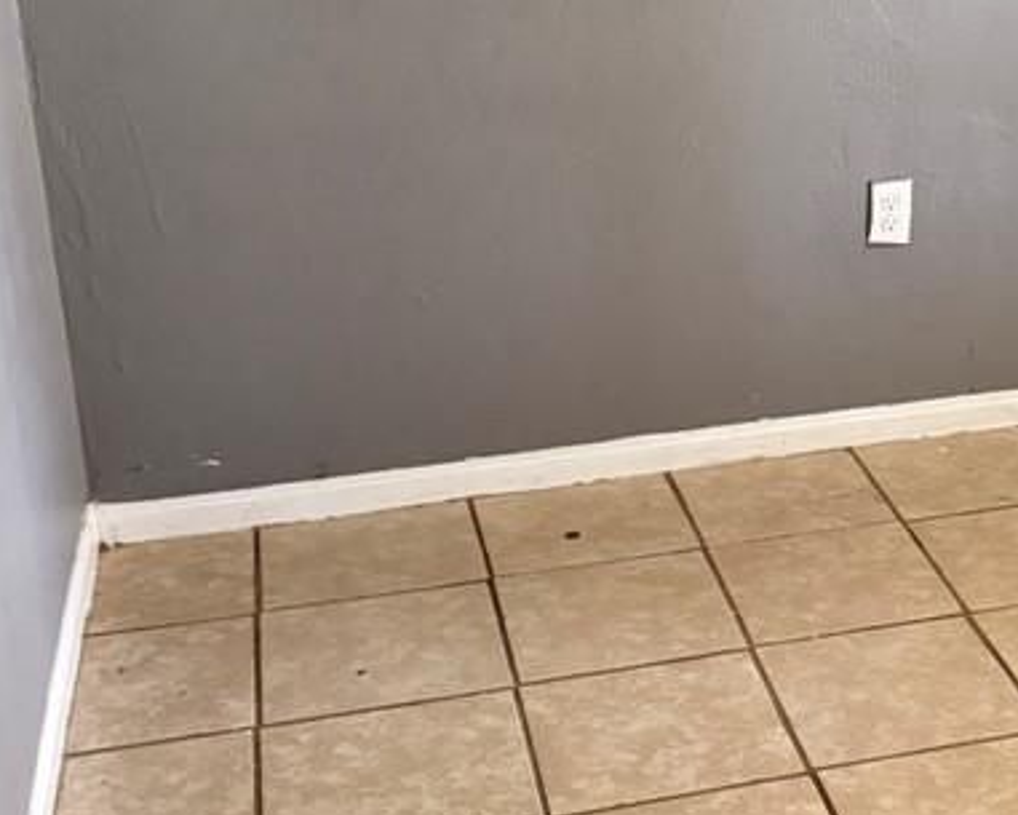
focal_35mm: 63
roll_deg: -0.6
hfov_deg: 28.7
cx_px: 935
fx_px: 1899
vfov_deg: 24.0
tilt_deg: -16.9
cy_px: 232
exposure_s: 1/59
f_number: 1.78
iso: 800
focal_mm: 6.76
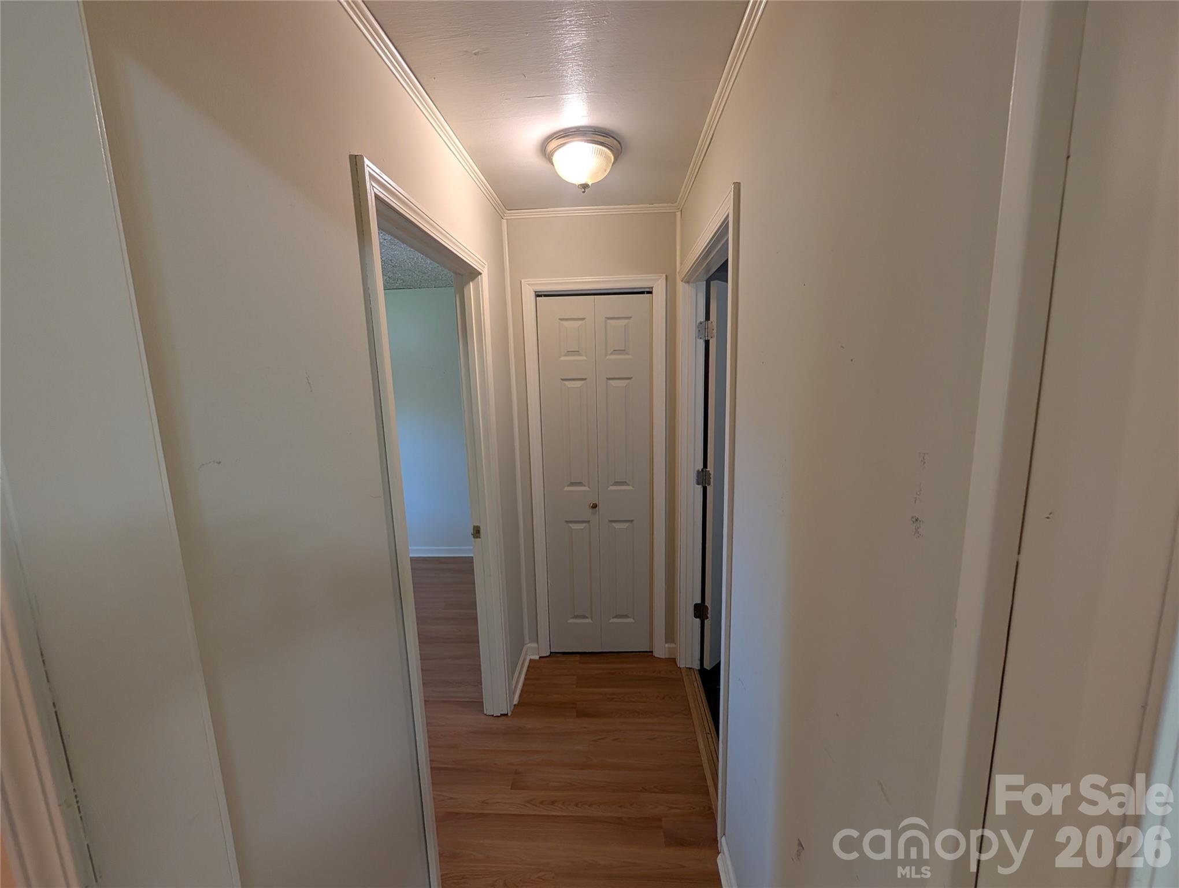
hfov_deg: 110.5
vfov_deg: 94.6
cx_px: 590
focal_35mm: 12
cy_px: 444
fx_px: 409
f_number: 1.7
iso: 144
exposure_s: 1/60
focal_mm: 2.02
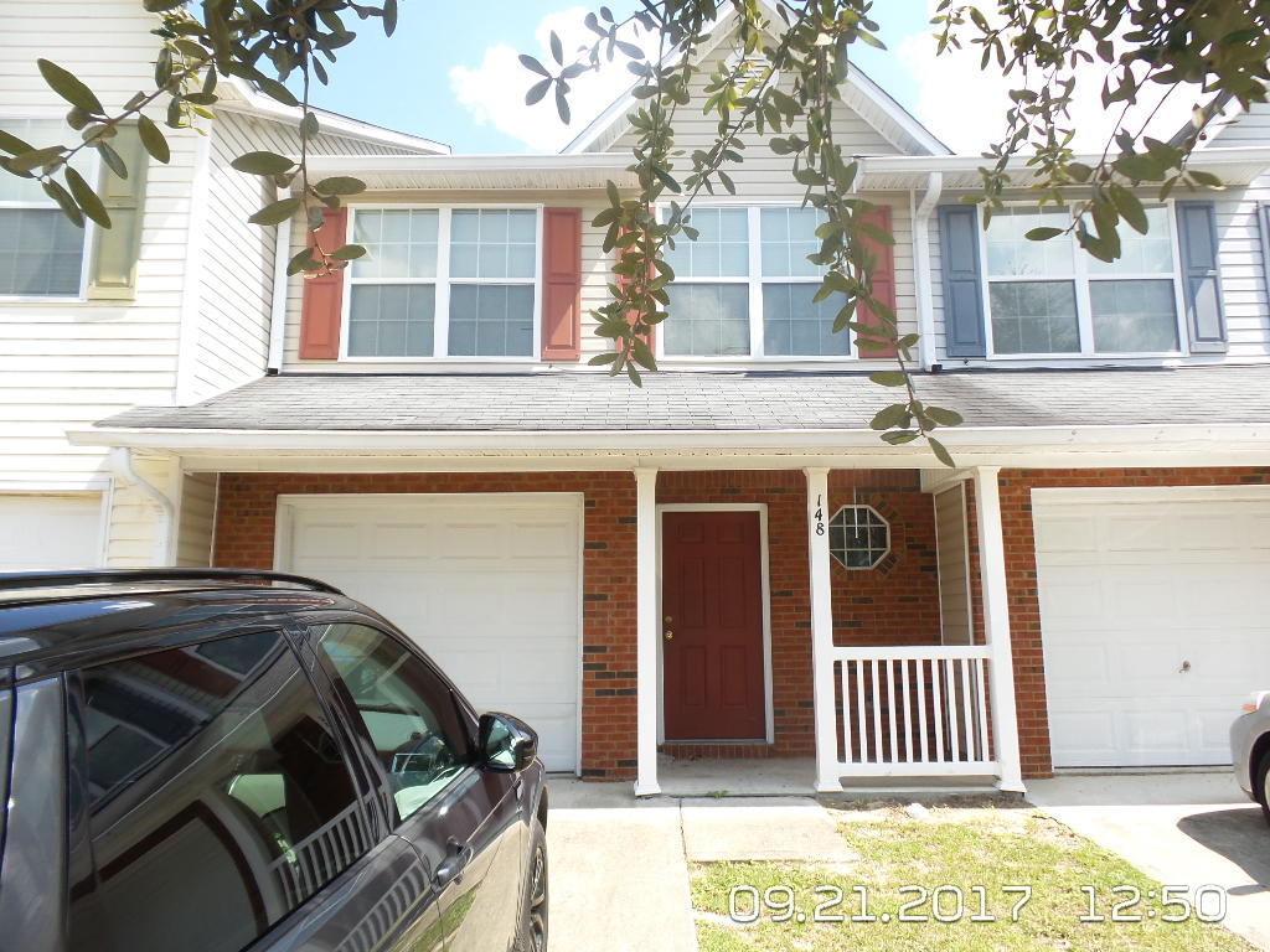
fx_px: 844
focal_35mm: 23
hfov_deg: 73.9
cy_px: 476
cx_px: 635
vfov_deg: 58.9
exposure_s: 1/320
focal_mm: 4.1
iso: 100
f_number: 3.5
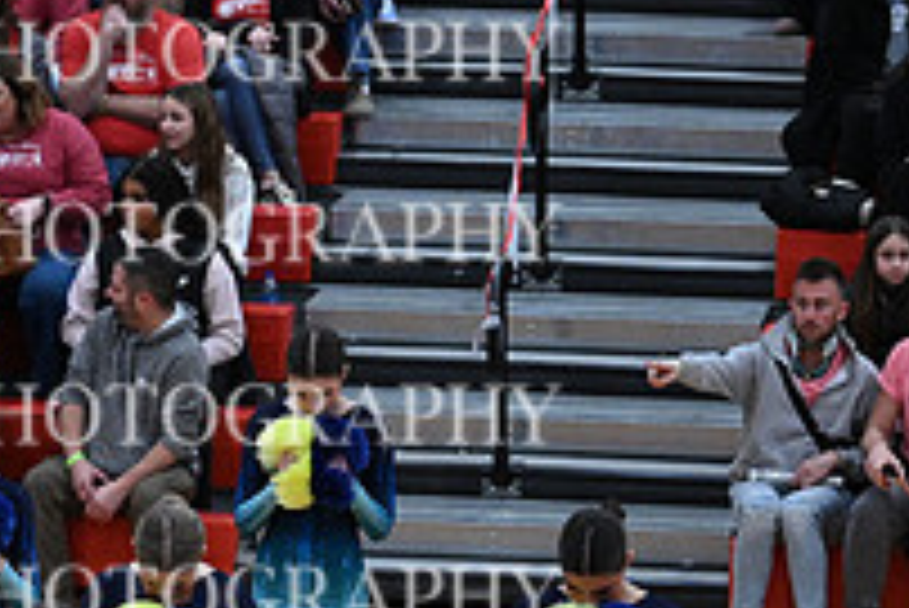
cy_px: 687
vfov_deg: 4.0
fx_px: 8717
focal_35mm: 345
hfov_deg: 5.9
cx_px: -90
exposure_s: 1/400
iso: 4000
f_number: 4
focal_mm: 120
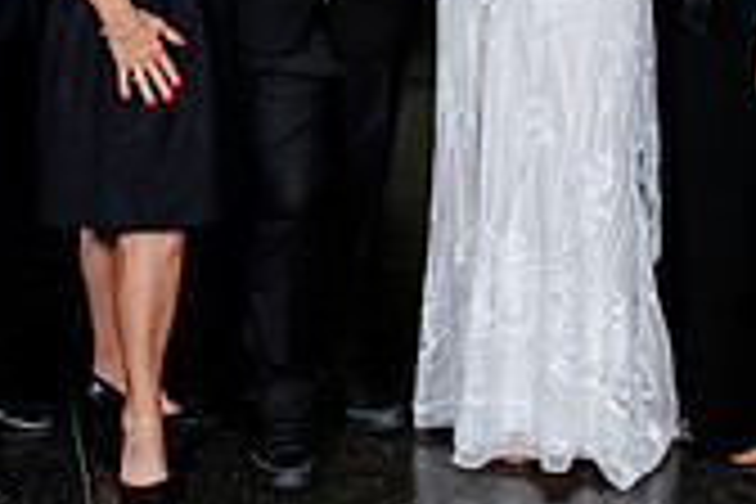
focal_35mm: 89
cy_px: -131
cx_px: 399
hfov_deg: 22.9
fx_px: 1869
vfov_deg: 14.8
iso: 640
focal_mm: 24
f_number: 6.3
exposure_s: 1/125
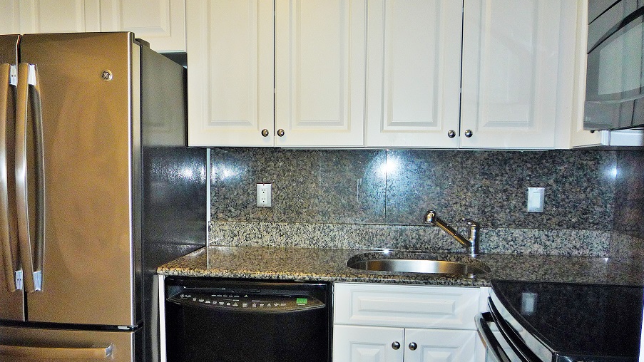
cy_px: 229
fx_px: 564
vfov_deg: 35.4
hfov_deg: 59.5
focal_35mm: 33
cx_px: 320
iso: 100
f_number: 3.3
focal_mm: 5.2
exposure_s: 1/30
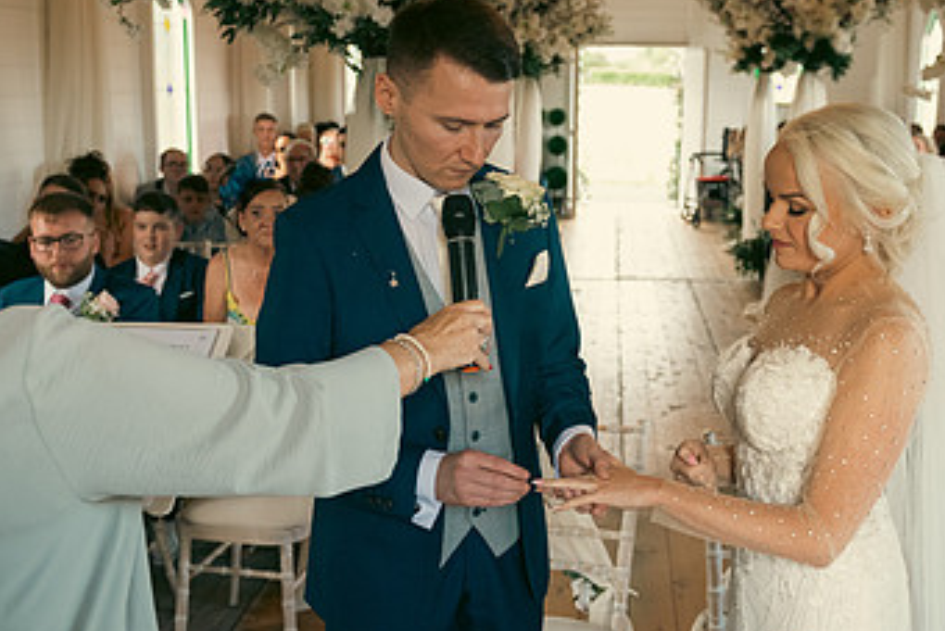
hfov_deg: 47.3
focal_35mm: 41
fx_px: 1077
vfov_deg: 32.7
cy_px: 318
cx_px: 509
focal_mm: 24
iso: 640
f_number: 3.5
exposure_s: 1/160
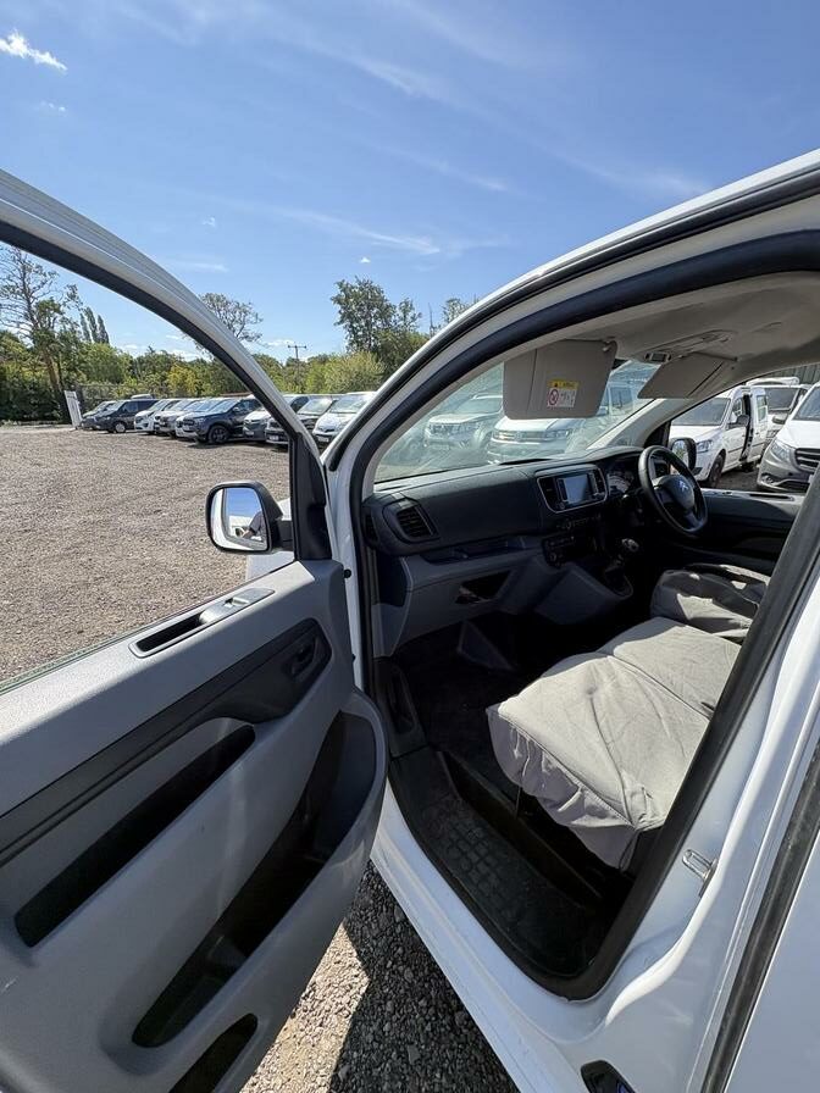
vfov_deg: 102.1
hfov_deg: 85.7
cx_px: 410
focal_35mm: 14
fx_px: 442
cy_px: 546
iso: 64
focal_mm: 2.22
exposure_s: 1/407
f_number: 2.2
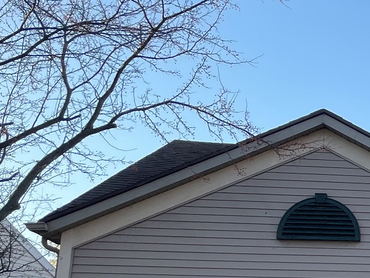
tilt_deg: +9.7
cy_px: 248
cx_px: 564
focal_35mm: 87
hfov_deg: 19.5
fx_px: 930
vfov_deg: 16.8
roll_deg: +0.3
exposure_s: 1/734
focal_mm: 4.2
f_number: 1.6
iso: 32
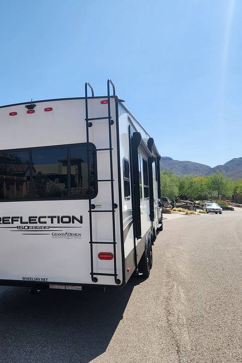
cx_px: 67
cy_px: 182
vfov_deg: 58.7
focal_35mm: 32
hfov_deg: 40.2
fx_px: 323
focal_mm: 5.4
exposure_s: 1/1571
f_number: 1.8
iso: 20
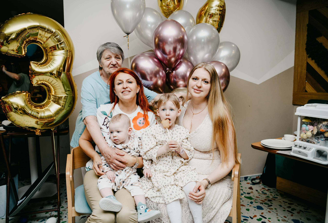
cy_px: 113
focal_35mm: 28
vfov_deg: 47.3
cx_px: 158
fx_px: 254
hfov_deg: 65.6
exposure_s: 1/160
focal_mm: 27
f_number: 3.5
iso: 125
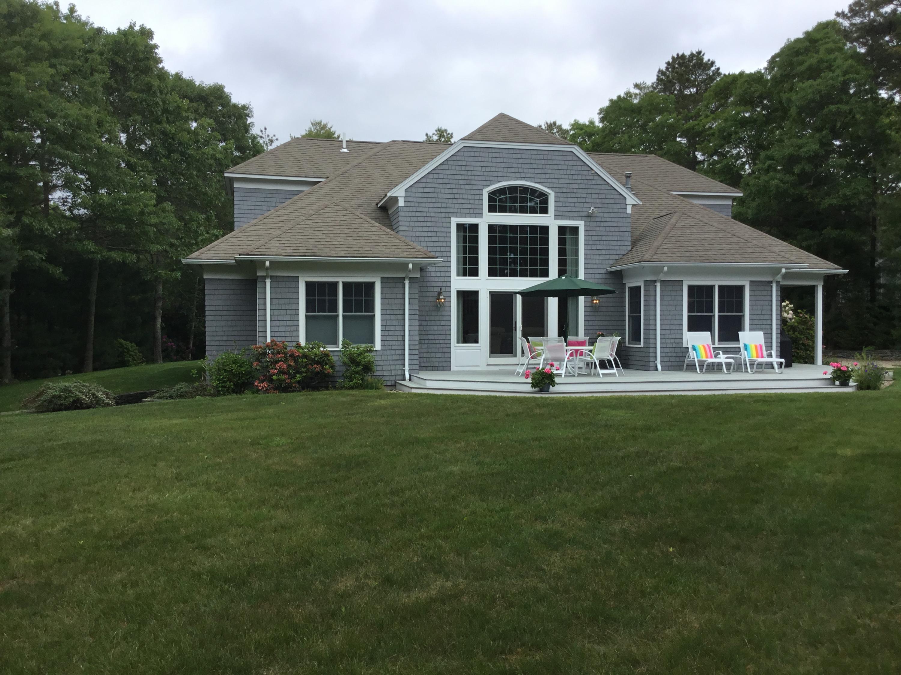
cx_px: 450
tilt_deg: -1.3
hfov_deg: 58.4
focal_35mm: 31
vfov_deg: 45.4
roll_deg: +0.7
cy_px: 338
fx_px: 807
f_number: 2.4
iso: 25
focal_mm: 3.3
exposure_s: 1/1431
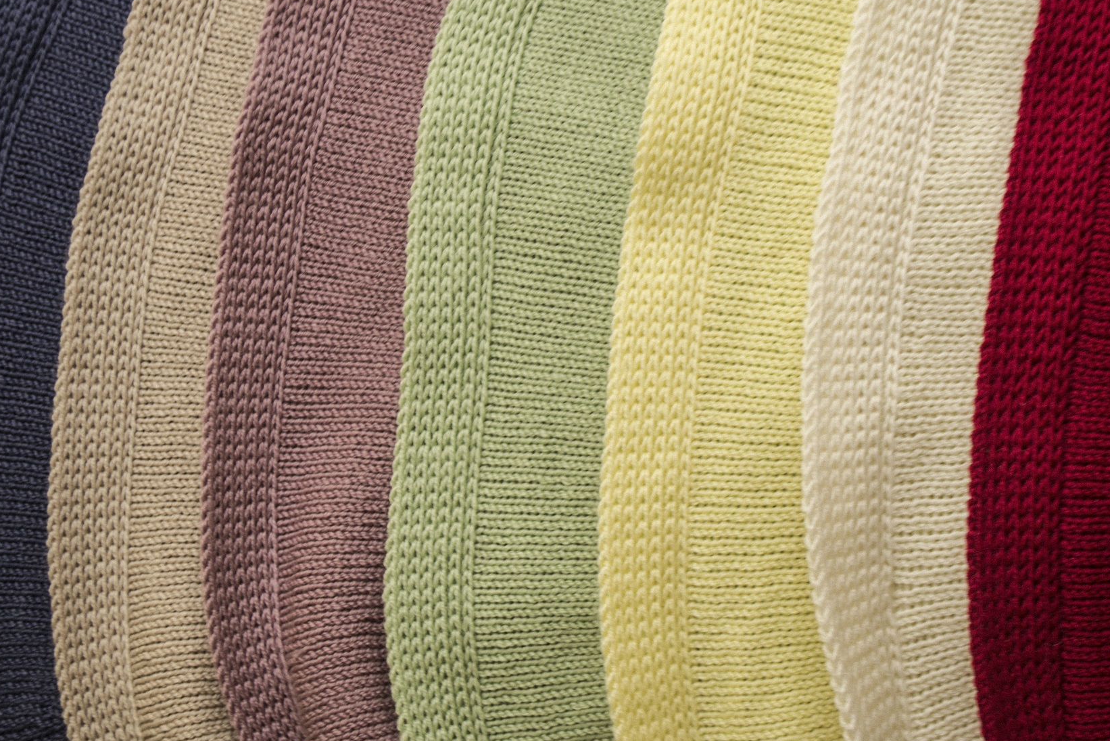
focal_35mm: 64
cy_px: 341
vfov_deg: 21.2
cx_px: 606
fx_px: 1973
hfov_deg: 31.4
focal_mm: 38
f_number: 5
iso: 100
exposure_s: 1/50
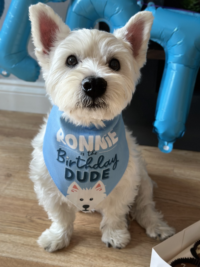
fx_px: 370
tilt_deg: -25.2
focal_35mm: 48
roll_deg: -0.7
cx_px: 100
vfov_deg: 39.7
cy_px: 134
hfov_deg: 30.3
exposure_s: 1/49
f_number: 1.78
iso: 250
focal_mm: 6.86
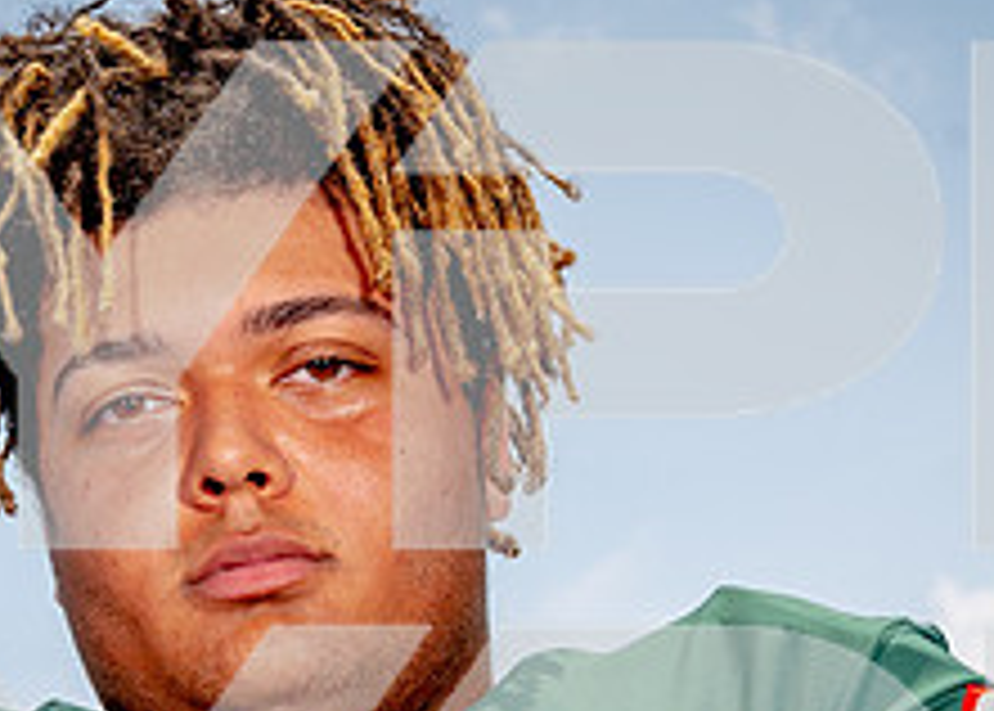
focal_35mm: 110
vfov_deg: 12.8
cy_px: 830
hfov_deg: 18.2
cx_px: 410
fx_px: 3106
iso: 100
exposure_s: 1/125
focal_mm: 38
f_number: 9.5
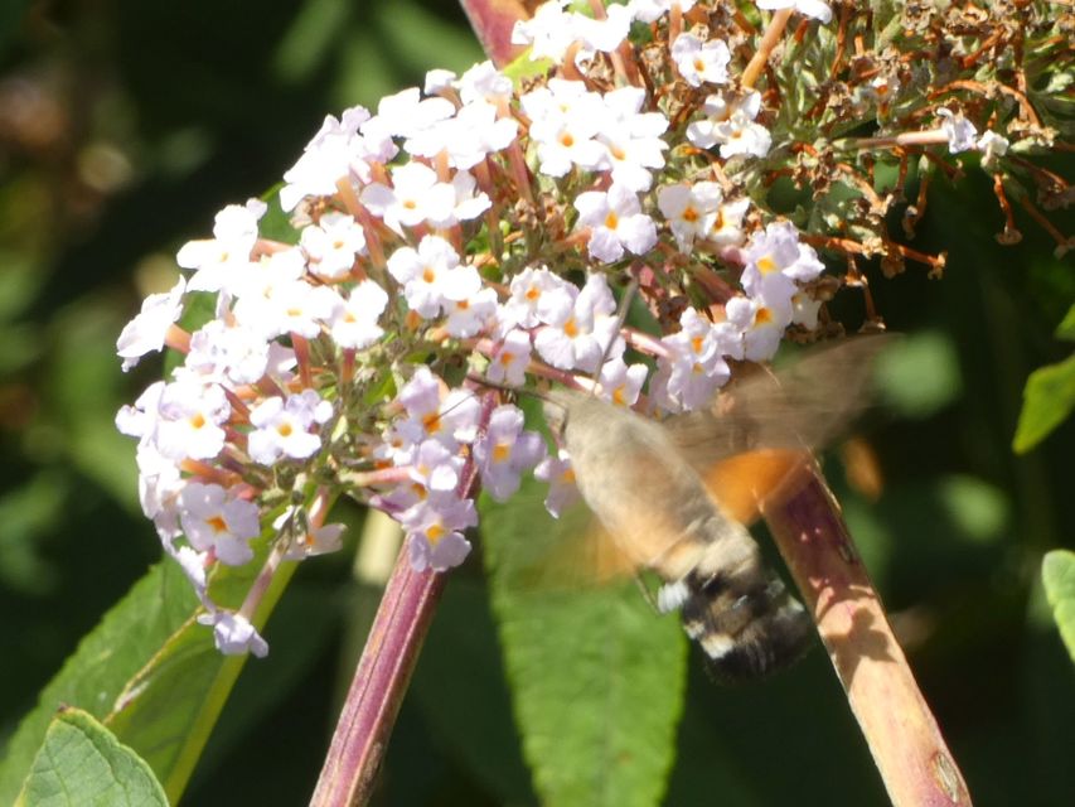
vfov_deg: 4.4
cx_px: 538
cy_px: 404
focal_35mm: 339
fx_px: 10529
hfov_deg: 5.8
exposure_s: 1/80
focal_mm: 60.8
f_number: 5.6
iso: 100
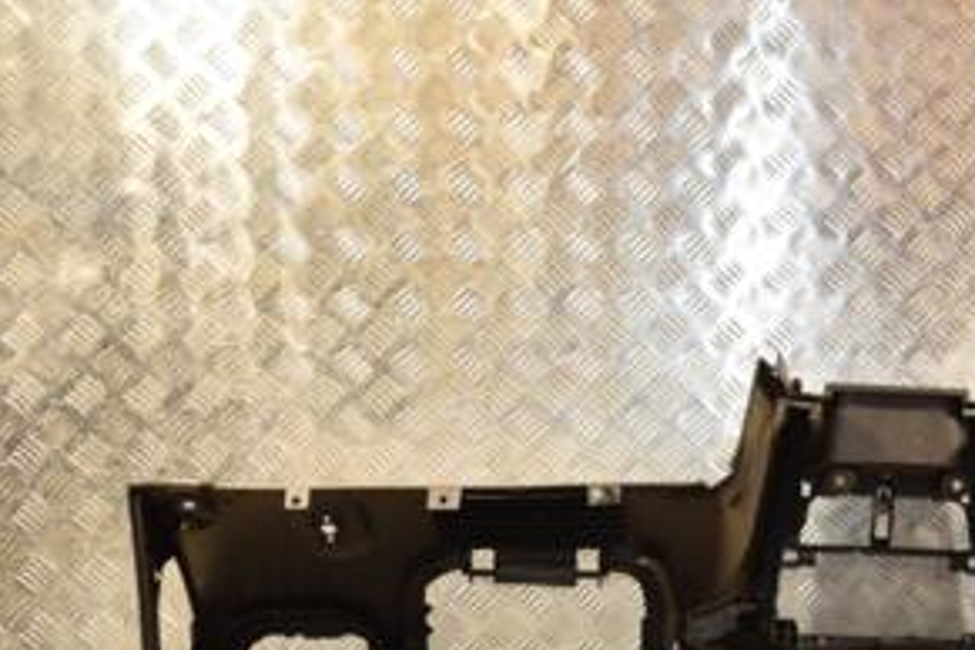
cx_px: 941
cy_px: 503
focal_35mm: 68
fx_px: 1842
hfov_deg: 28.1
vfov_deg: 19.8
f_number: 5
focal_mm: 22
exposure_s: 1/125
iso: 800
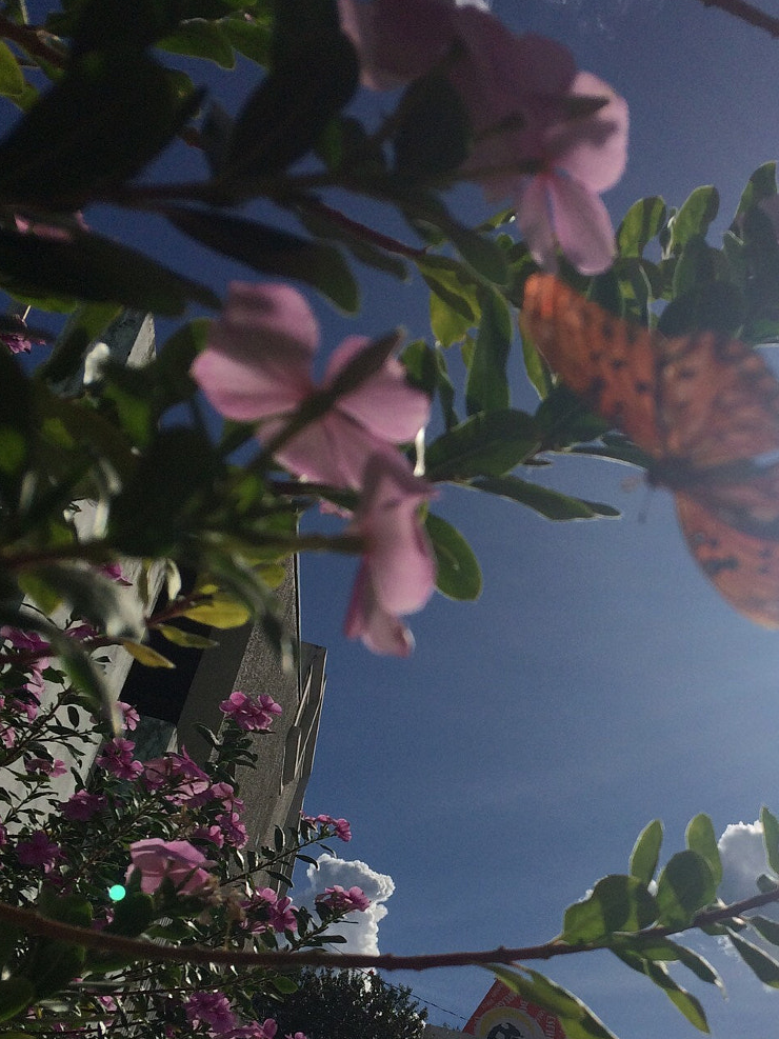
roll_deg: -12.0
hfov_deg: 30.2
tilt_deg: +23.4
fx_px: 1411
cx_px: 611
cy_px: 719
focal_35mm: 47
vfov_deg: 39.8
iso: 40
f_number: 2.2
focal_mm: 4.15
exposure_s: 1/13699
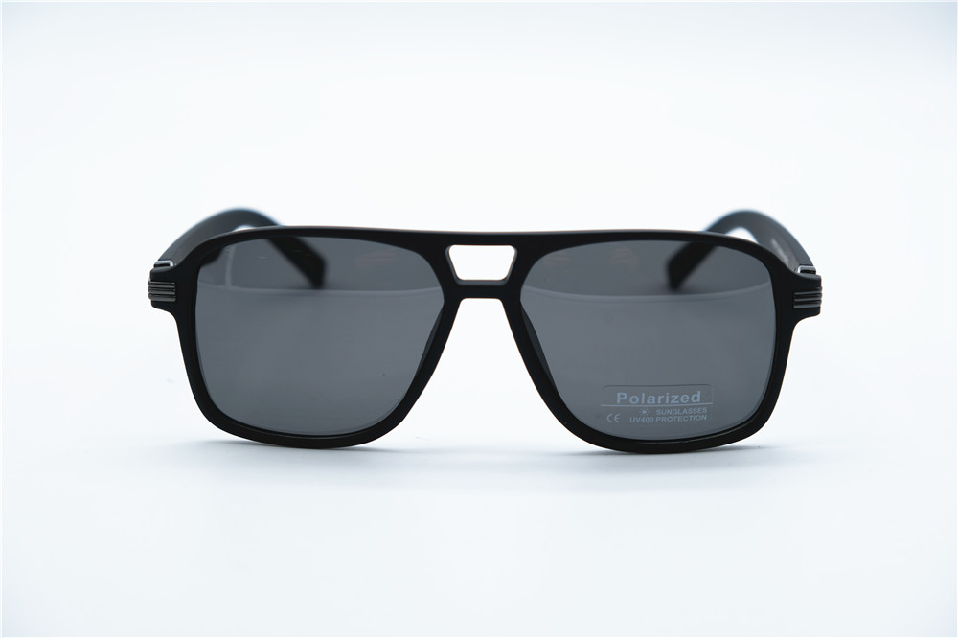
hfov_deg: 27.7
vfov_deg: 18.7
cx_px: 479
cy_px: 319
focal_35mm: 73
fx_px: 1942
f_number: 5
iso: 160
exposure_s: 1/200
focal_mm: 48.4
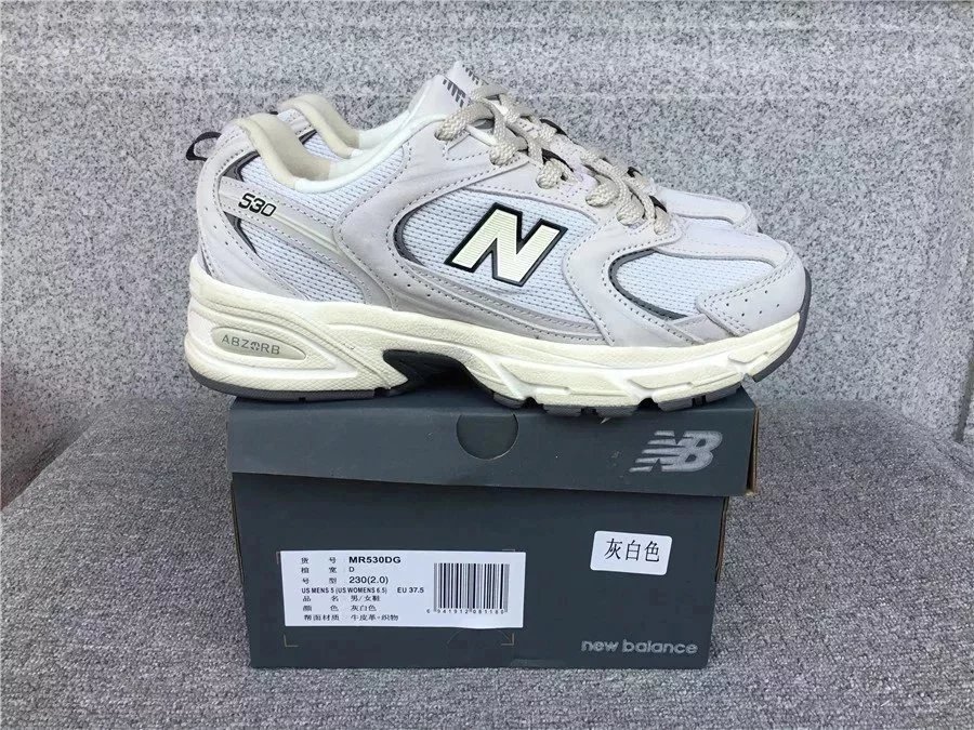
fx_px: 872
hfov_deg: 58.4
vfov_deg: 45.4
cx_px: 487
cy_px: 365
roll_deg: -0.2
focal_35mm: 31
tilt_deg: -19.8
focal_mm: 3.3
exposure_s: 1/529
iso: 25
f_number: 2.4
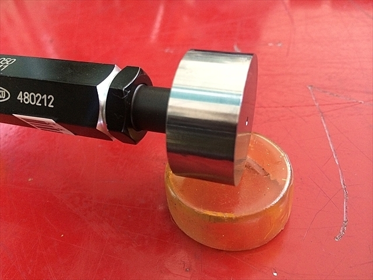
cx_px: 186
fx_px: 323
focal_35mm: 30
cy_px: 140
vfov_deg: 46.8
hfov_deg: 60.0
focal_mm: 4.12
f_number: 2.2
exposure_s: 1/30
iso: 250
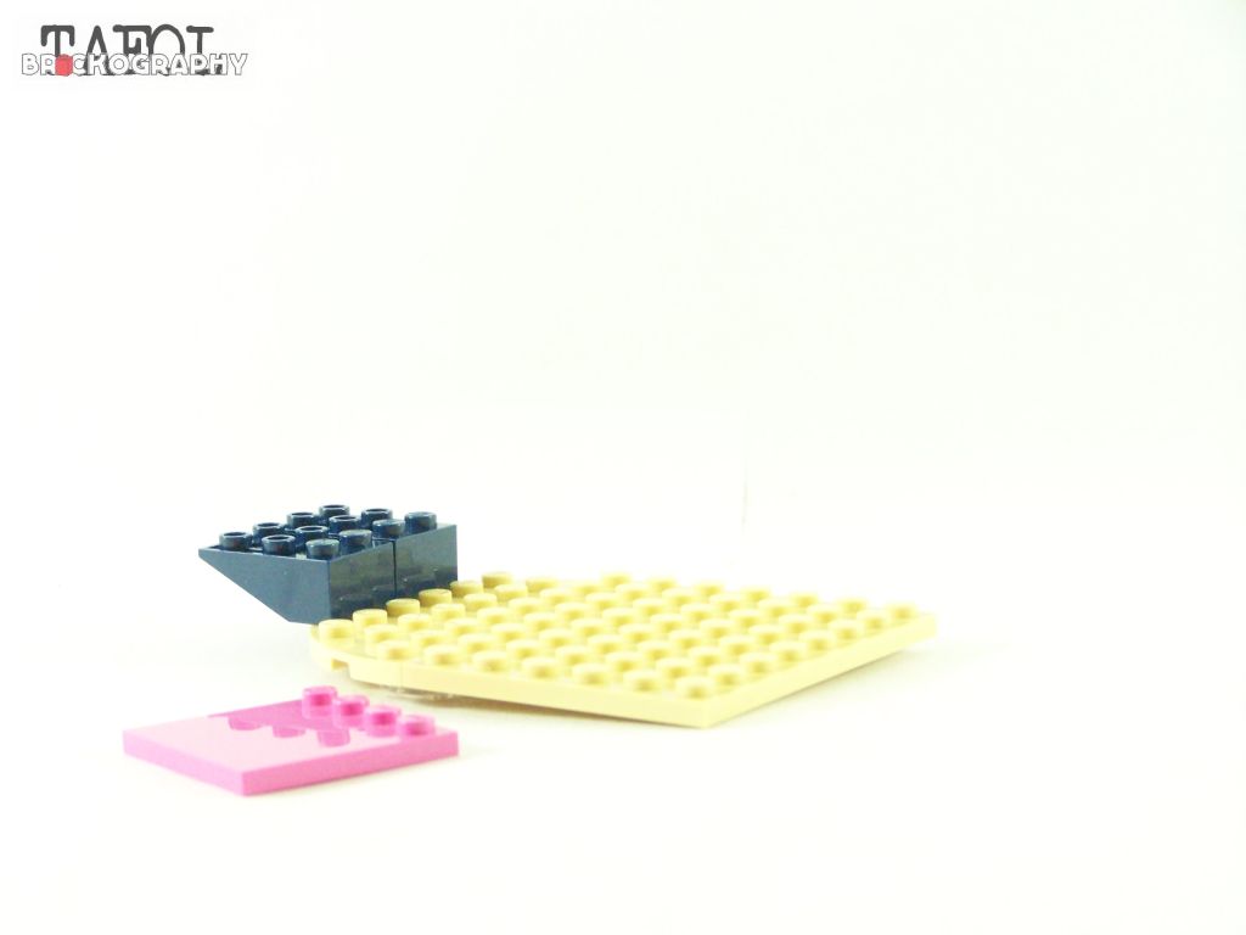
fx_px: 3779
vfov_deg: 14.1
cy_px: 468
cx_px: 623
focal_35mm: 105
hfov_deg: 18.7
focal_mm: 17.5
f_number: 3.6
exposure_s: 1/60
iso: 400
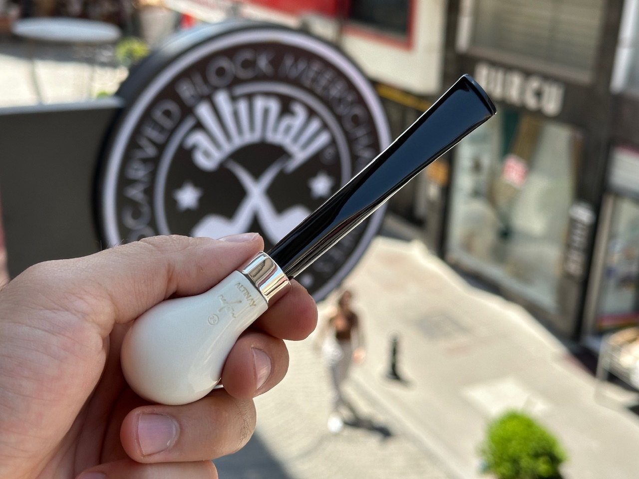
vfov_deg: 30.3
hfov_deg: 39.7
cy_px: 240
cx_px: 320
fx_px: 886
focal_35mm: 48
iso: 64
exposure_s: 1/1323
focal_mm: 6.86
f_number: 1.78
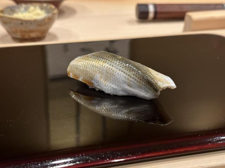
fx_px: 312
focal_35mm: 48
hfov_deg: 39.7
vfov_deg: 30.3
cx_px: 112
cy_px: 84
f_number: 1.78
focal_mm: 6.86
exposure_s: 1/33
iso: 200
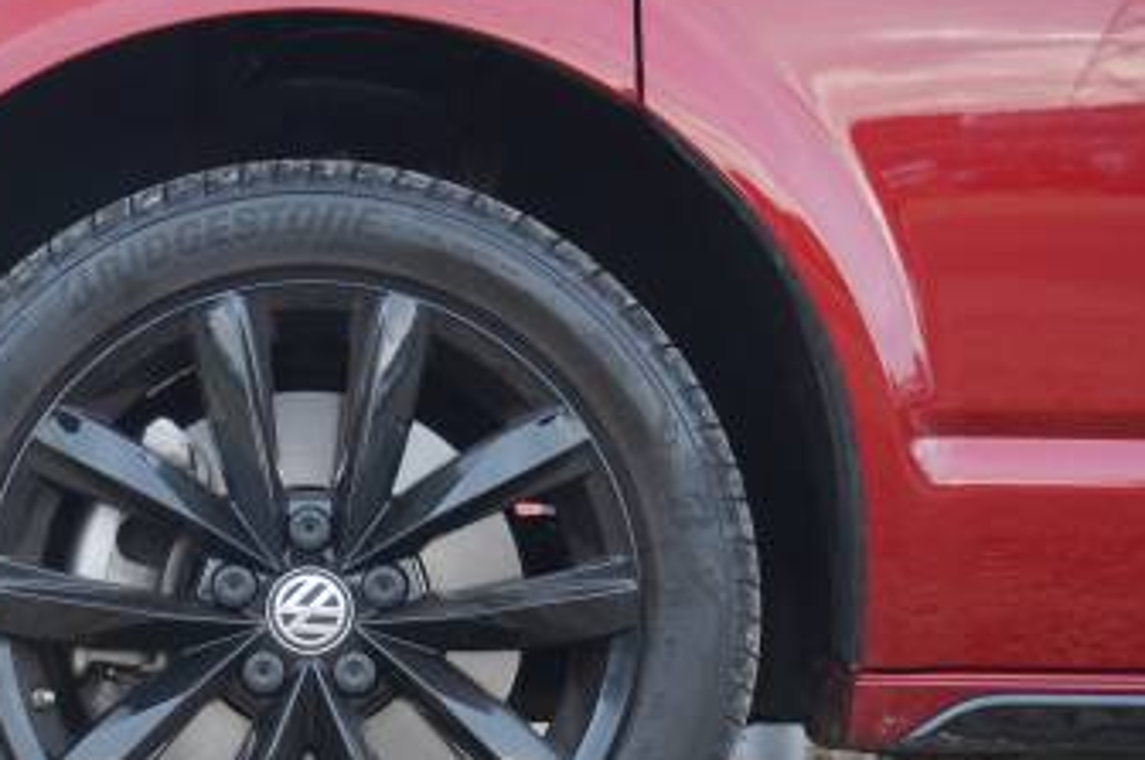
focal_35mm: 83
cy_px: 569
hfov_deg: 24.2
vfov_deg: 16.3
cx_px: 283
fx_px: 2635
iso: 1250
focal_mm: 29
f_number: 4.5
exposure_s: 1/200
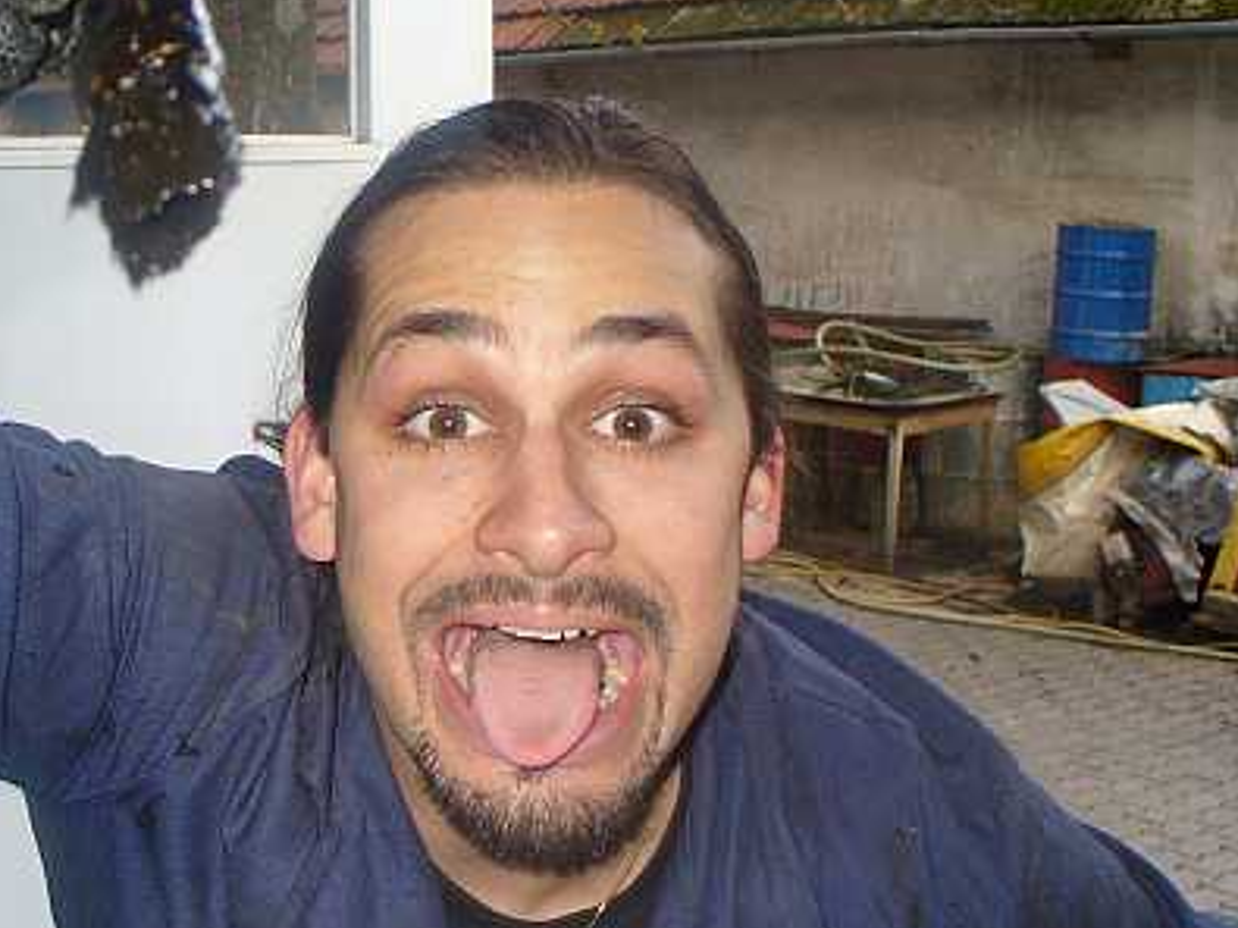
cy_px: 426
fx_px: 2145
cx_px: 342
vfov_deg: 24.4
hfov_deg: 31.7
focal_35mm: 60
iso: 100
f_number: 2.8
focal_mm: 6.1
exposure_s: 1/60
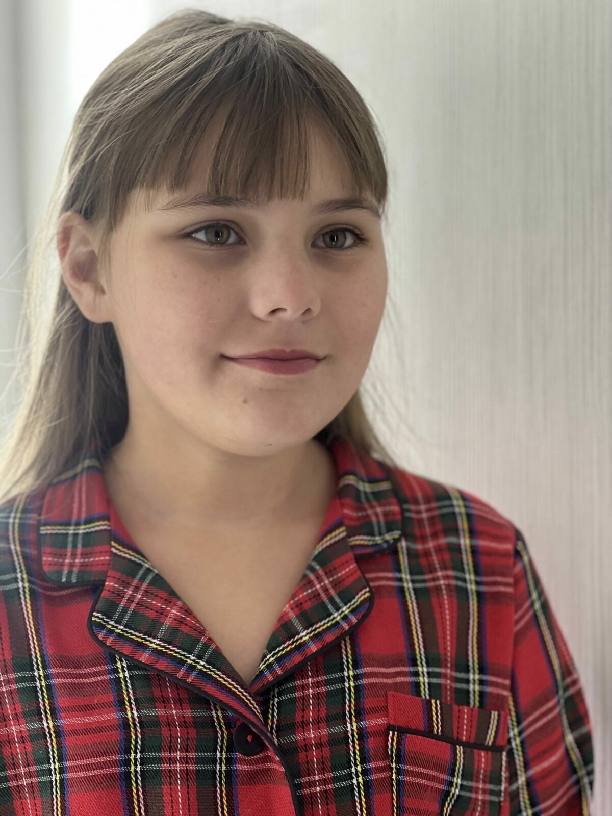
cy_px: 408
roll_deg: +0.3
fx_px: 1815
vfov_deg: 25.3
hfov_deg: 19.1
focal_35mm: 77
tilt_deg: -6.2
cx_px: 306
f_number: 2.8
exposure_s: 1/36
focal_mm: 9
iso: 160
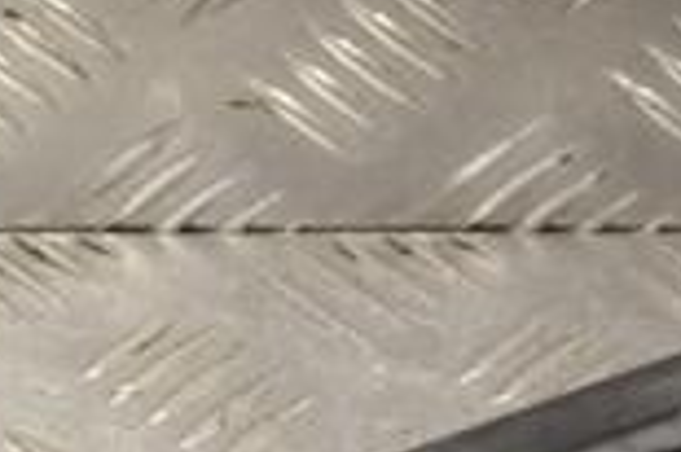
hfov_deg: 7.1
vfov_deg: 4.7
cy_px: 360
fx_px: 5480
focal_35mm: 290
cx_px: -13
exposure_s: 1/800
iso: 3200
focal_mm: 50
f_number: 5.6
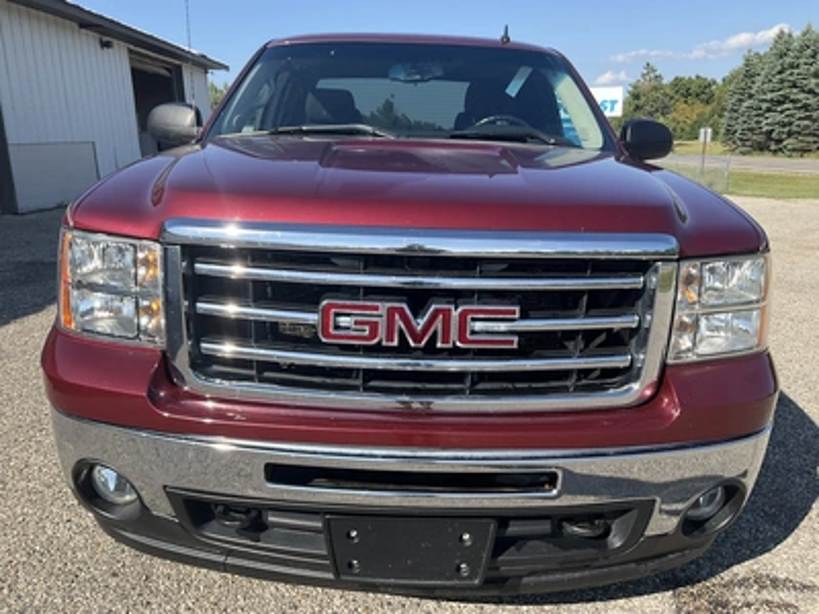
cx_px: 410
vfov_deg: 48.2
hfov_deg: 61.7
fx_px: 686
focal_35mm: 29
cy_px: 307
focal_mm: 3
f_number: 1.8
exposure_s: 1/1035
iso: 25
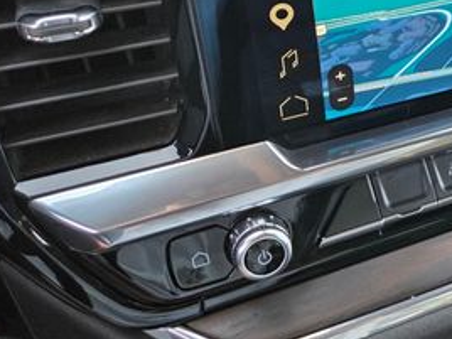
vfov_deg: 25.9
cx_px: 519
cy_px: 46
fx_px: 718
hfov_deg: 30.5
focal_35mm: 55
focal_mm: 5.4
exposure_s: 1/180
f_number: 1.8
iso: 125
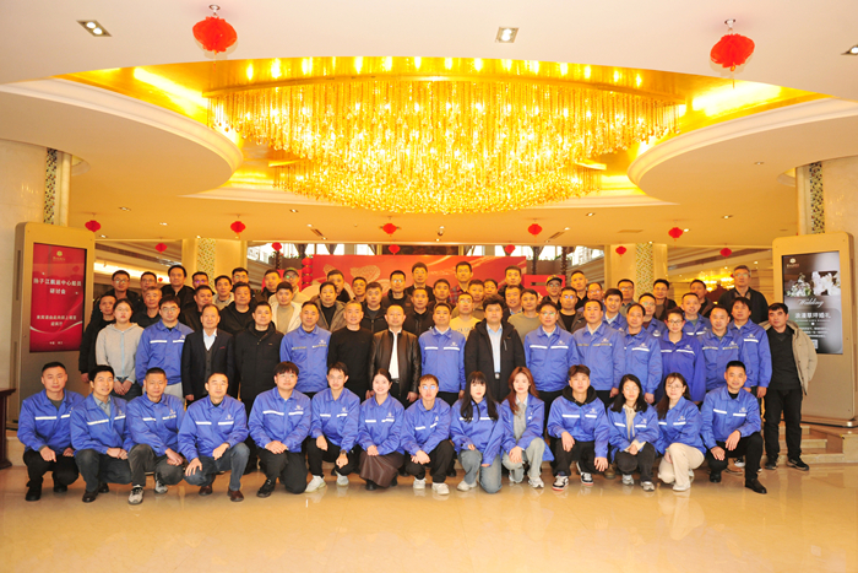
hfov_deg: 73.7
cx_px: 429
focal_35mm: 24
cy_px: 286
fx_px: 572
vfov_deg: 53.2
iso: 800
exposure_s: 1/125
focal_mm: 24
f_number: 2.8
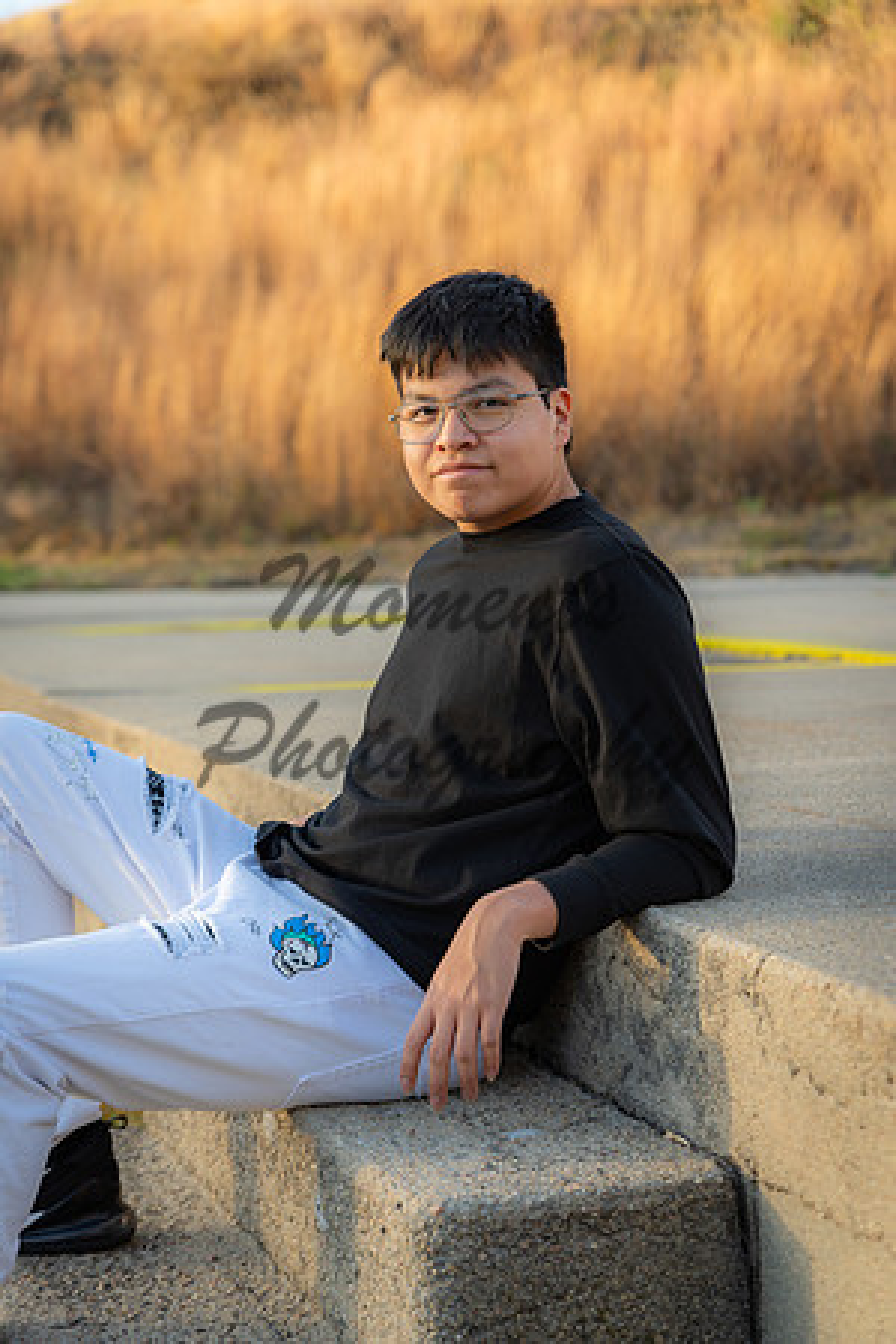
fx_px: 2613
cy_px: 672
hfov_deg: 19.5
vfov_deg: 28.8
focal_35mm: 70
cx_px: 448
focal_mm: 70
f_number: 3.2
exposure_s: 1/200
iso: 31
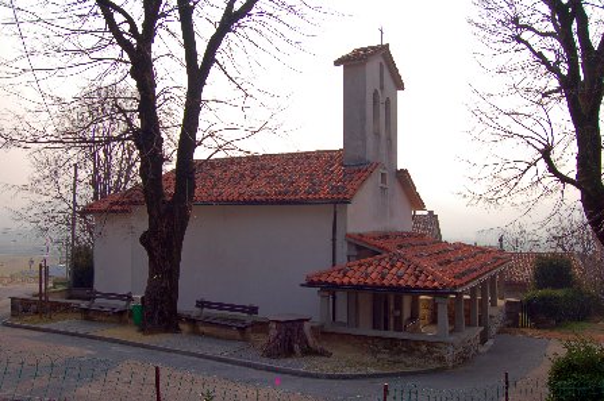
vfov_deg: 39.9
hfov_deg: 57.3
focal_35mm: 33
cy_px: 200
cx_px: 302
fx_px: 553
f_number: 8
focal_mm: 22
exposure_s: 1/500
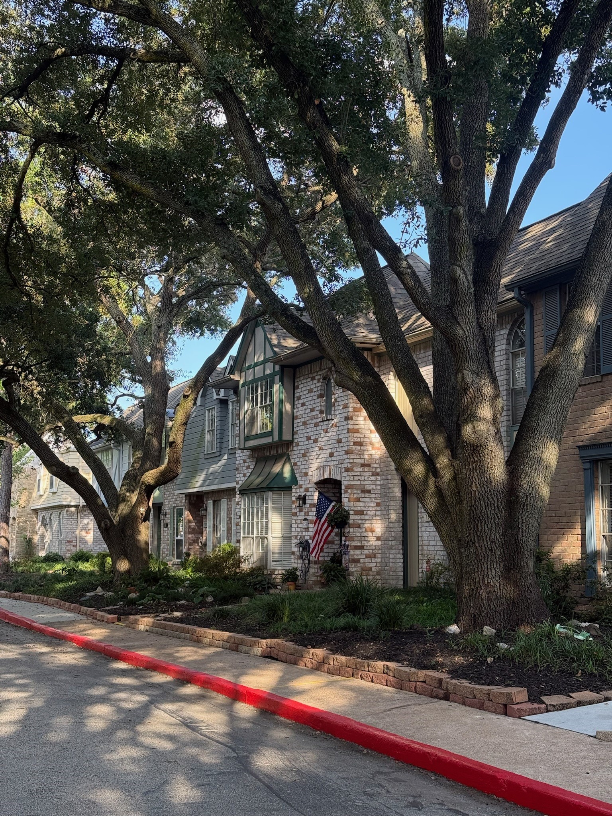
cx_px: 306
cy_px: 408
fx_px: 1131
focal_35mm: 48
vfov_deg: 39.7
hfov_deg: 30.3
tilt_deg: +7.7
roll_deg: -0.5
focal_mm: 6.76
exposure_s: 1/324
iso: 100
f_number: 1.78
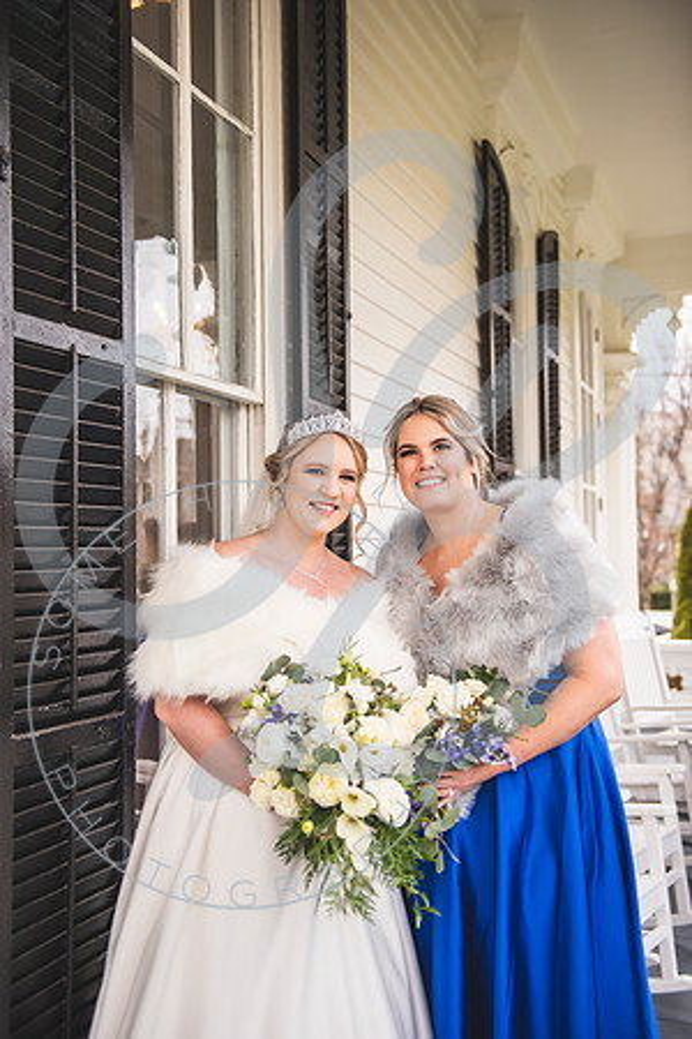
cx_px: 346
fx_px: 1096
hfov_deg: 35.1
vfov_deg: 50.7
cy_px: 520
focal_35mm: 38
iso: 100
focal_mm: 38
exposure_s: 1/250
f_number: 2.8
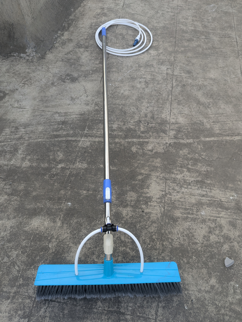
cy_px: 161
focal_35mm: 24
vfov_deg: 71.5
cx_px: 121
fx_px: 223
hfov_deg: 56.9
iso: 41
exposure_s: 1/249
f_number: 1.85
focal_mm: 6.81
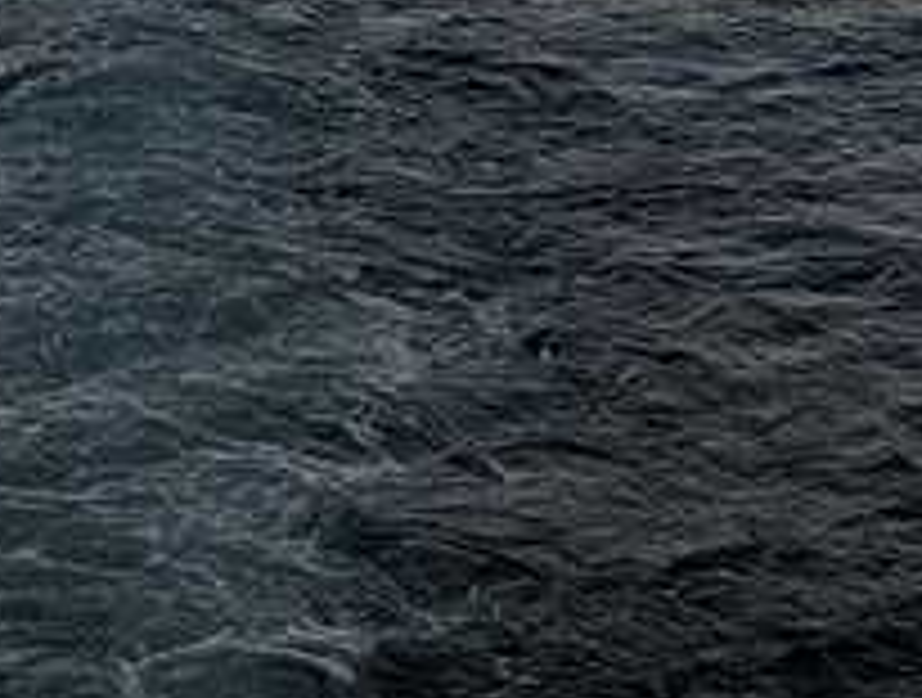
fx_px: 3152
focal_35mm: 118
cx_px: -175
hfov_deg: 16.0
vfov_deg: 10.8
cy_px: -946
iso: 24
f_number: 1.68
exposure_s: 1/499
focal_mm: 6.9
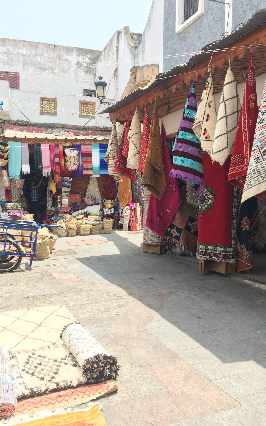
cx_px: 120
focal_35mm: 32
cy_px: 218
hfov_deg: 39.4
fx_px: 371
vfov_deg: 59.6
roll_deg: -0.3
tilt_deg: -2.3
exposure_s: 1/381
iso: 25
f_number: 2.2
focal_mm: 4.15
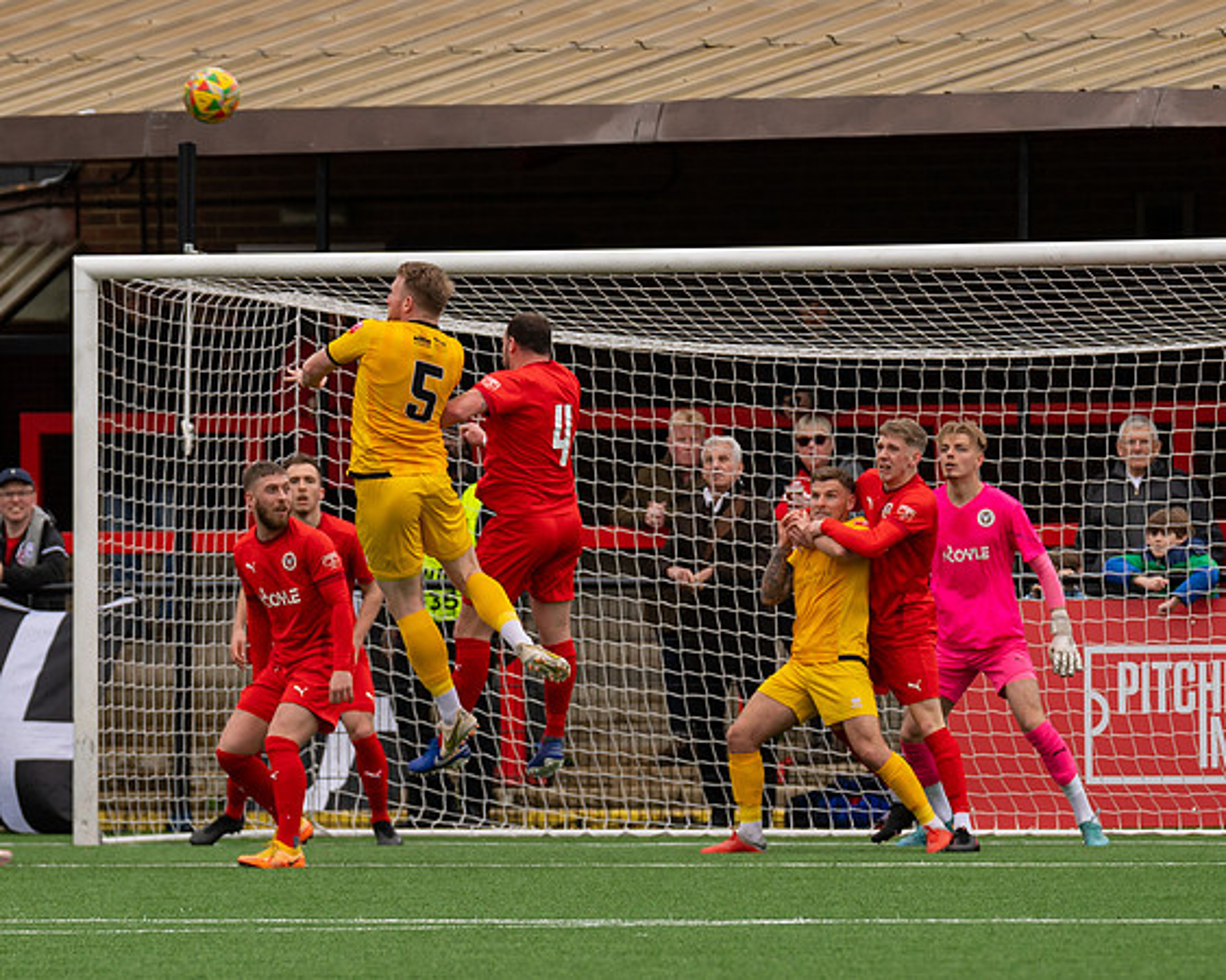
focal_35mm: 538
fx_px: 19510
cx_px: 456
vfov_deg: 2.9
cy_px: 411
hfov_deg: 3.6
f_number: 4
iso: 400
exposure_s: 1/1250
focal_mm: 250
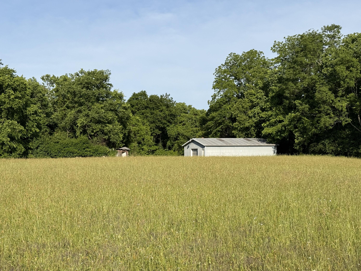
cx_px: 180
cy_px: 136
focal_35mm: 48
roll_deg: +0.4
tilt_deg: +1.9
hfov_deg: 39.7
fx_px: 501
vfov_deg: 30.3
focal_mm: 6.76
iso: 64
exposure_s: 1/4878
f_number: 1.78
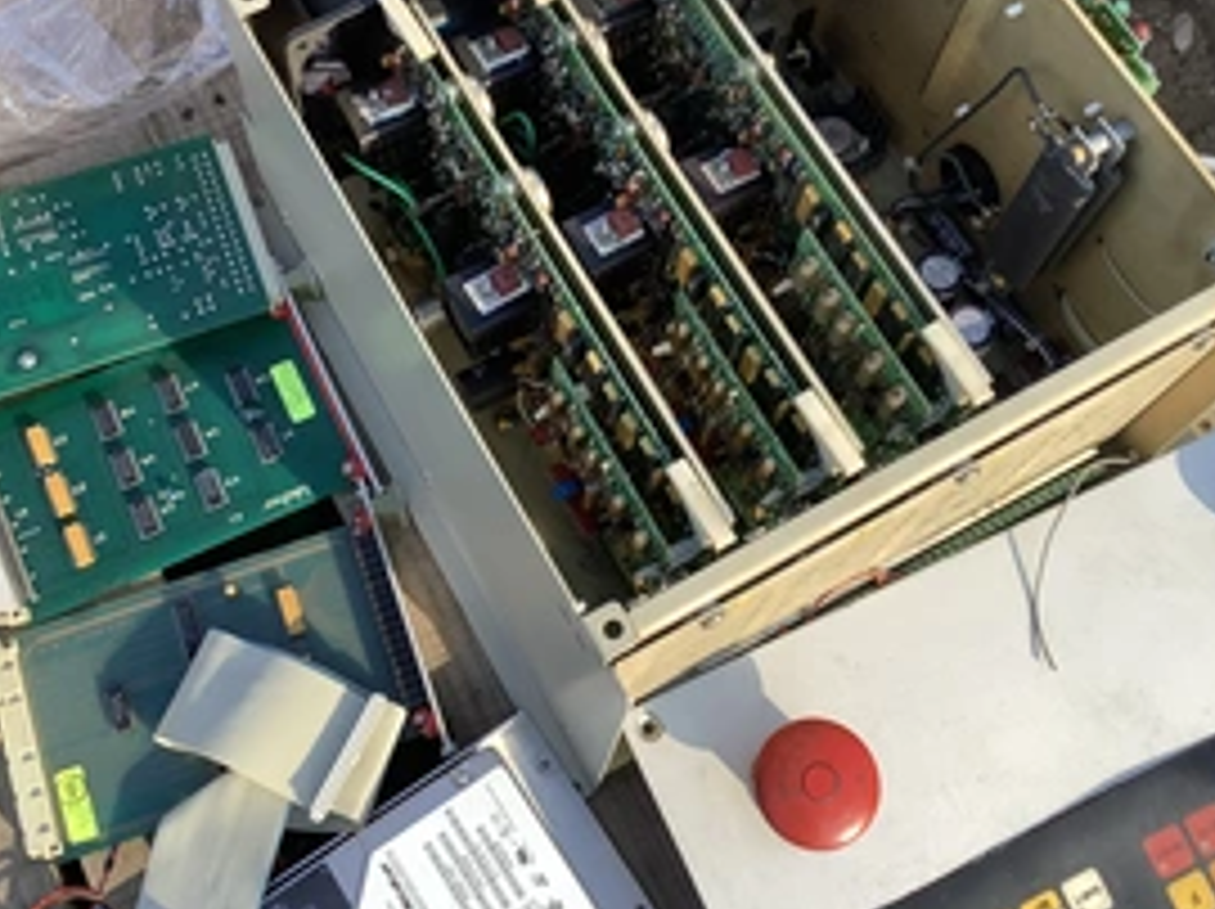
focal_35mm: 46
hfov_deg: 41.2
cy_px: 328
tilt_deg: -67.7
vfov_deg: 31.3
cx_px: 562
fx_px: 1613
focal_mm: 3.3
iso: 25
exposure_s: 1/436
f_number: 2.4
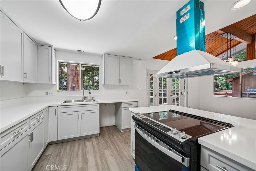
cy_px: 86
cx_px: 128
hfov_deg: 108.3
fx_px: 92
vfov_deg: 85.4
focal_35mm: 13
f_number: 8
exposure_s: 1/30
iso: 320
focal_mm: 13
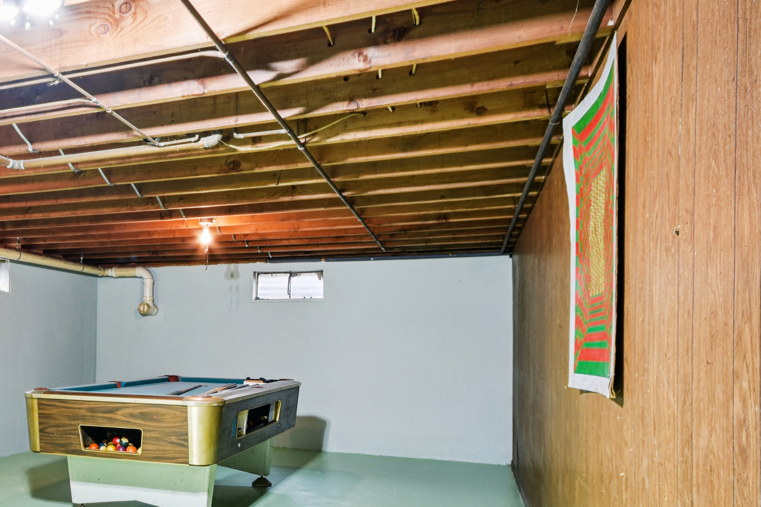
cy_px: 378
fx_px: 676
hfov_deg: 55.1
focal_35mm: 32
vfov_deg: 40.0
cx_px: 165
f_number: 8
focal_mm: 12
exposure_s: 1/8
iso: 400
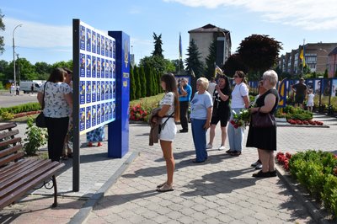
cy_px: 112
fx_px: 365
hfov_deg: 49.6
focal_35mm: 39
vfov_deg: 34.2
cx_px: 168
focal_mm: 26
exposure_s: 1/400
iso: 200
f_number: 10
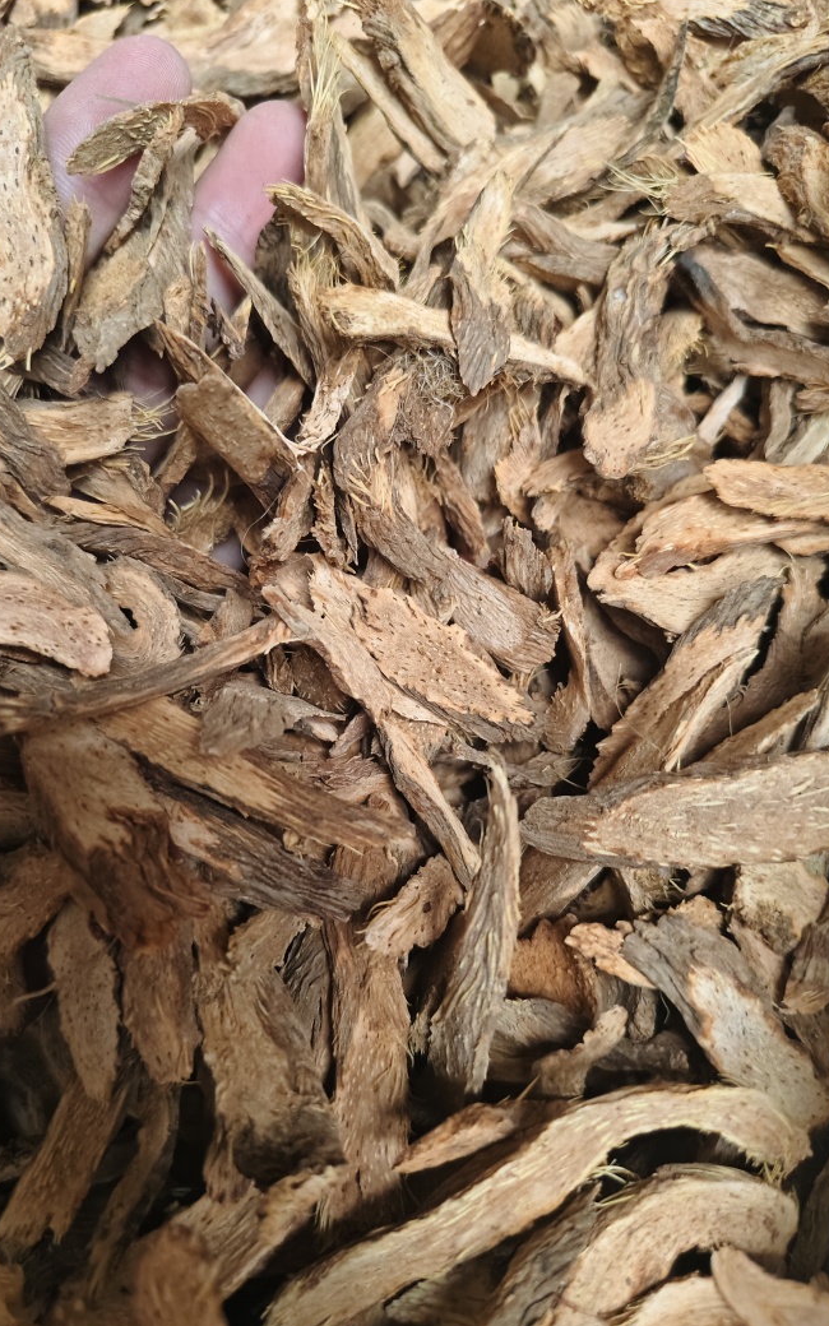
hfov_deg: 49.3
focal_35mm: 25
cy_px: 667
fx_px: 904
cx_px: 393
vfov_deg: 72.5
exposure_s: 1/255
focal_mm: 5.56
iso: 3543
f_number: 1.88
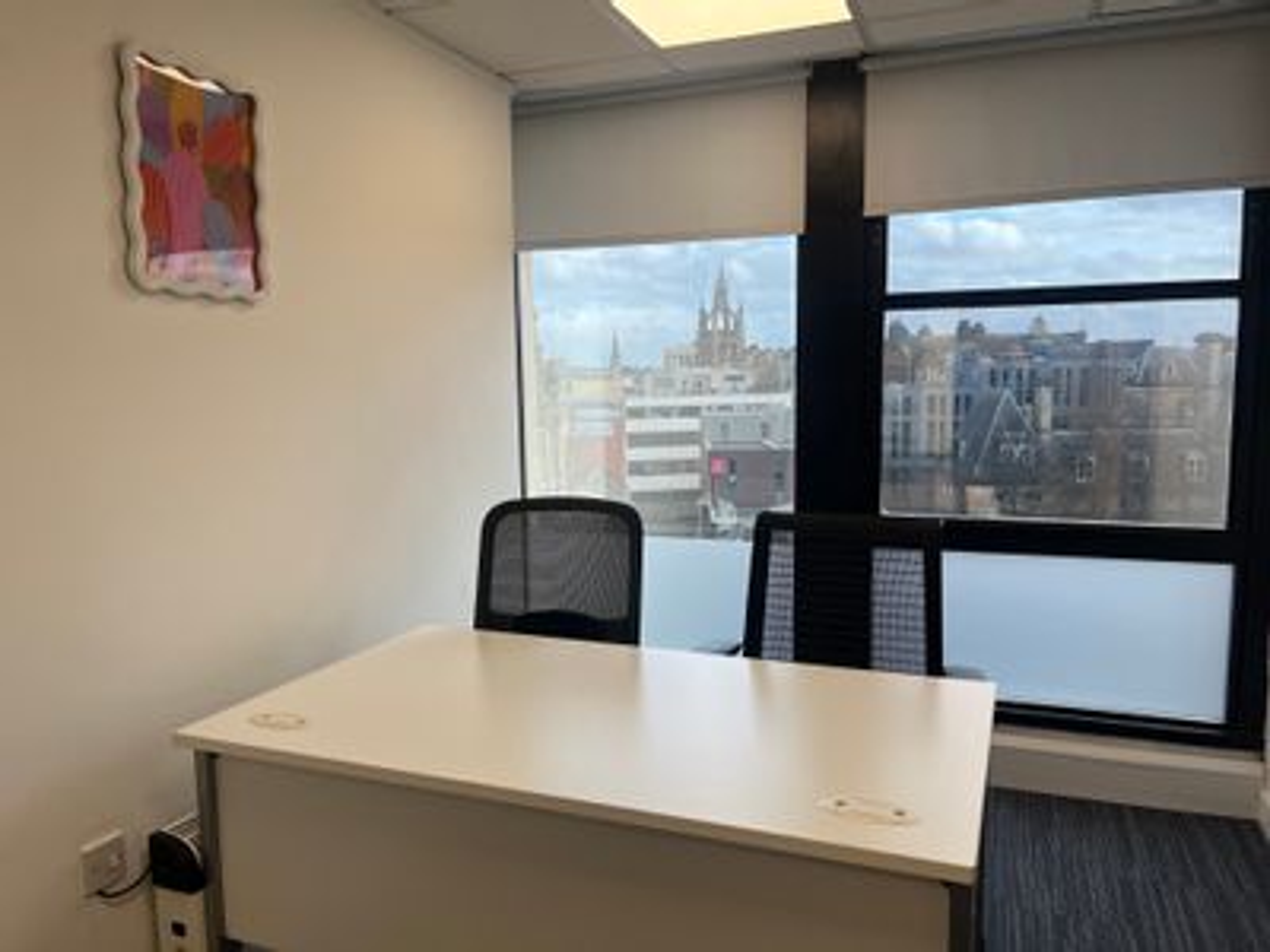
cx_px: 635
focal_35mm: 26
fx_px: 954
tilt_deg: -7.5
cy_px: 476
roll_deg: +1.6
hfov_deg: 67.3
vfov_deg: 53.1
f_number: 1.6
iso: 40
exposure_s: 1/265
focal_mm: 5.1
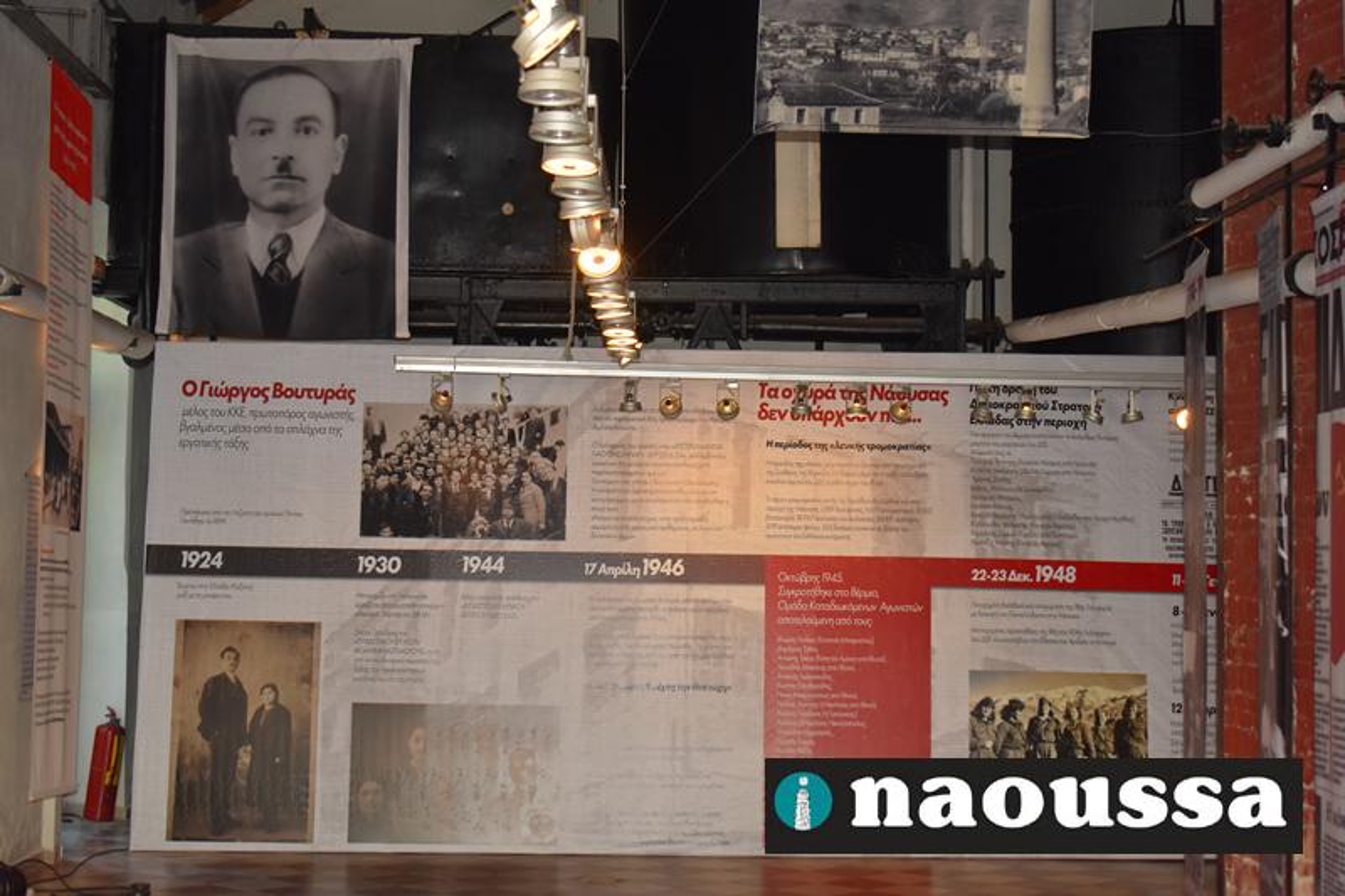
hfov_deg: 33.4
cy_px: 448
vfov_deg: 22.6
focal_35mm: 60
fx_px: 2241
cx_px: 672
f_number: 4.8
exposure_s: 1/125
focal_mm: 40
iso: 900
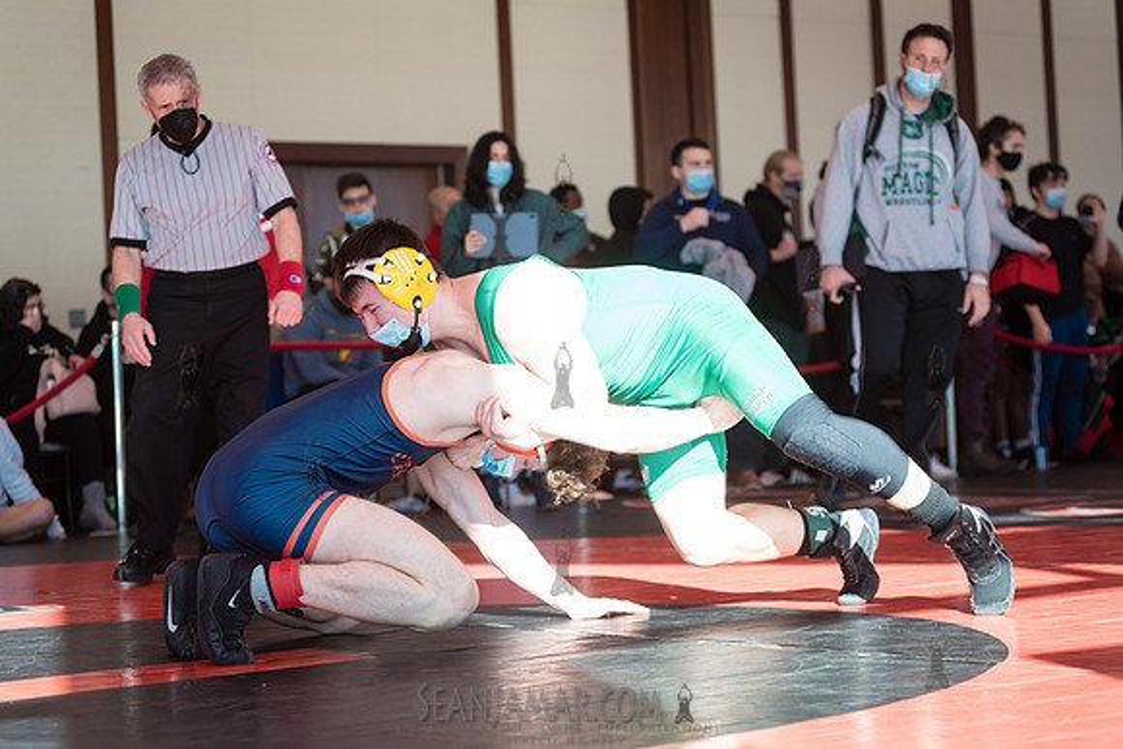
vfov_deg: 17.1
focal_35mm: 80
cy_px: 374
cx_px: 562
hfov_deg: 25.4
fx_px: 2496
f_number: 4
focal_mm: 80
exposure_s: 1/400
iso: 400
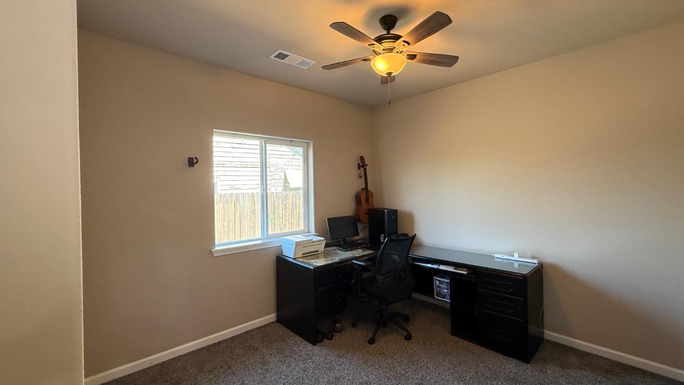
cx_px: 357
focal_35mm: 16
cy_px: 190
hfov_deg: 99.3
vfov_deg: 67.1
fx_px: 290
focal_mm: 2.22
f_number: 2.2
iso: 250
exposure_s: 1/99
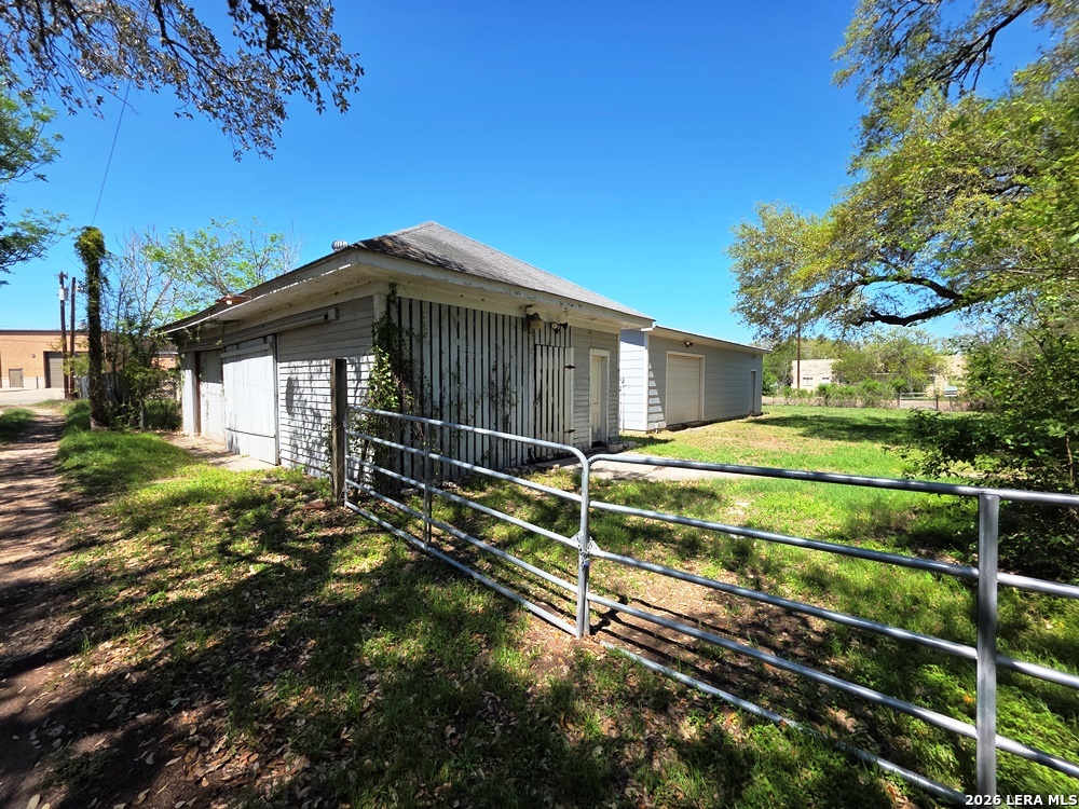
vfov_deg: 89.9
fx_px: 405
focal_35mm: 13
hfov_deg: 106.2
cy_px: 404
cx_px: 540
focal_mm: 2.2
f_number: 1.9
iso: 40
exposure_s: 1/1176
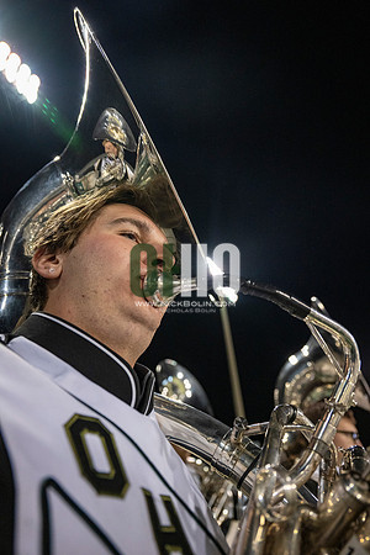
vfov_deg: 73.7
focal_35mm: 24
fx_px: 370
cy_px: 278
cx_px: 185
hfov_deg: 53.1
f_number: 3.2
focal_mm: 24
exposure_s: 1/500
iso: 2000
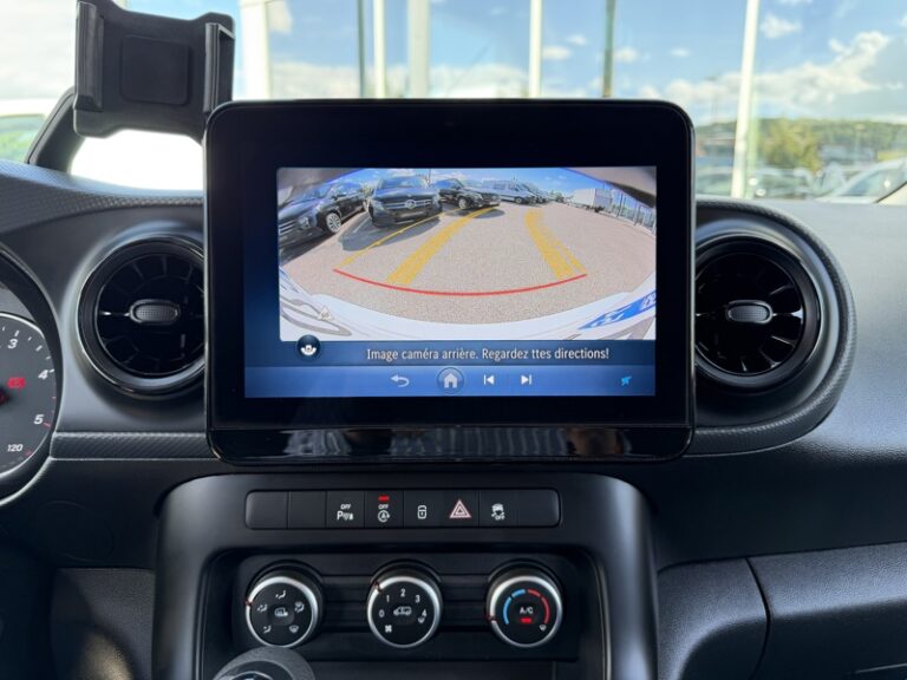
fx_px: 629
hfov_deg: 71.6
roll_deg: +0.3
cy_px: 340
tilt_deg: -12.7
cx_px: 454
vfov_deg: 56.8
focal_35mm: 24
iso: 64
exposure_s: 1/157
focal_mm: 6.76
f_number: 1.78
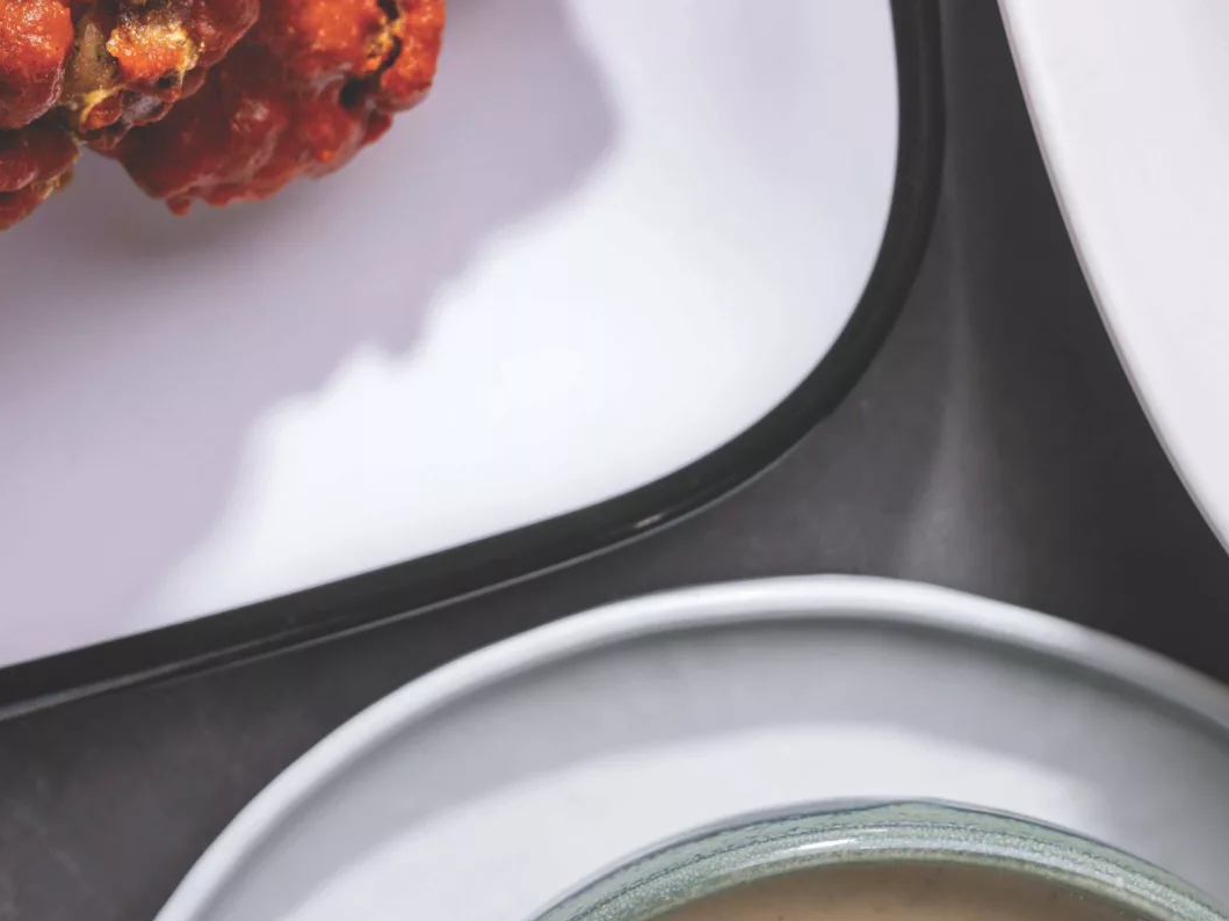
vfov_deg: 15.8
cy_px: 248
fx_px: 3301
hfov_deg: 21.1
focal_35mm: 93
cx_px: 530
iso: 200
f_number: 8
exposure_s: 1/30
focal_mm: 40
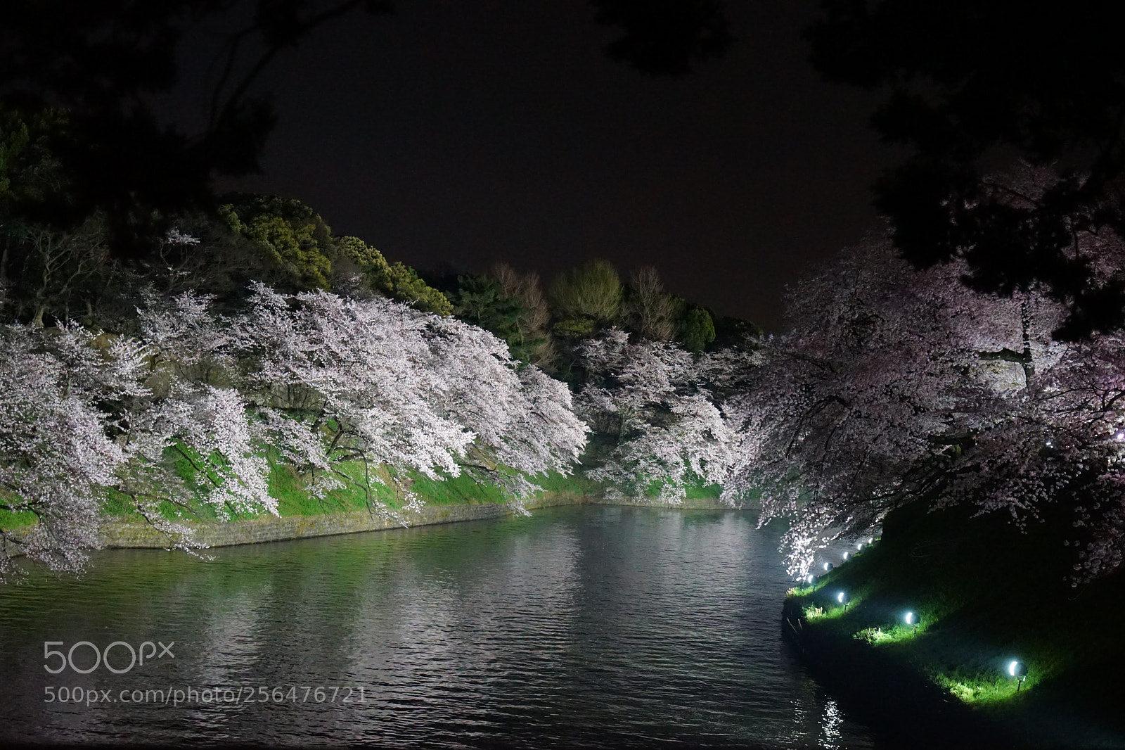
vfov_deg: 23.0
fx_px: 1843
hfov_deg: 33.9
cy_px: 375
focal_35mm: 59
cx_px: 562
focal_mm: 59
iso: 6400
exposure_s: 1/50
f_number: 5
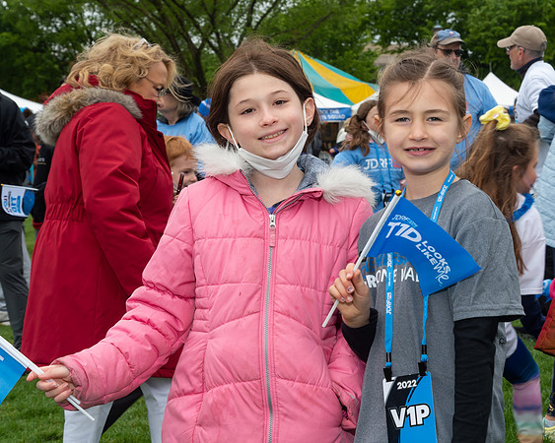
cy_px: 208
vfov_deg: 20.4
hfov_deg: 25.3
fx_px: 1234
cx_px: 353
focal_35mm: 75
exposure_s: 1/250
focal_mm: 42
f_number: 7.1
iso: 250
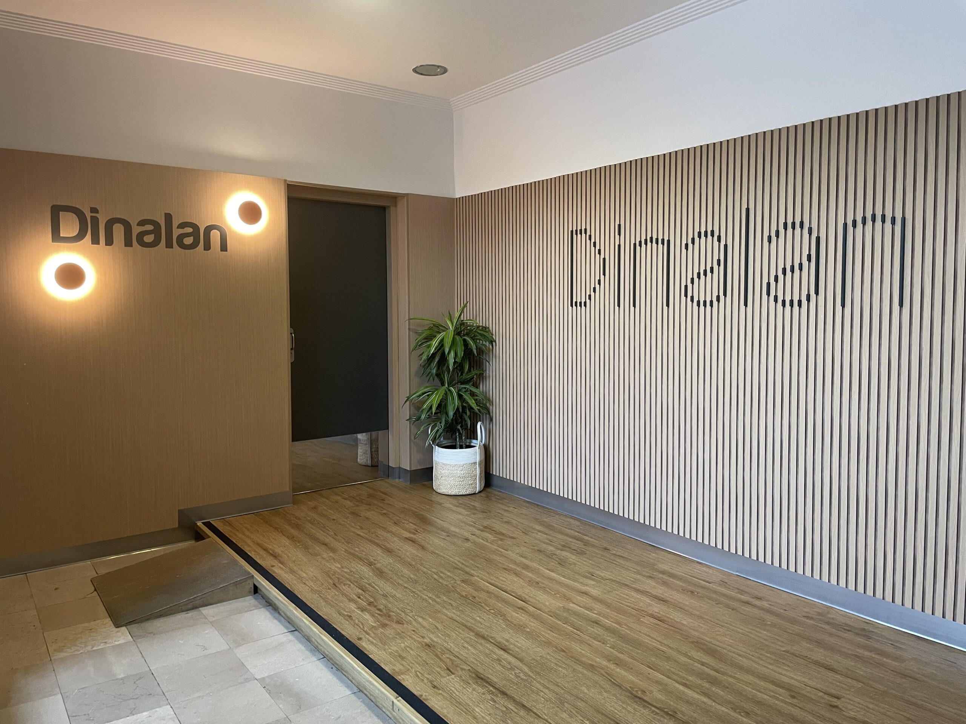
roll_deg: -0.4
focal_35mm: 26
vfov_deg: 53.1
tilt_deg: -3.1
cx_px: 483
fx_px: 726
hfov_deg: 67.3
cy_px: 362
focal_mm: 4.2
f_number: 1.6
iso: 160
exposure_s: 1/50
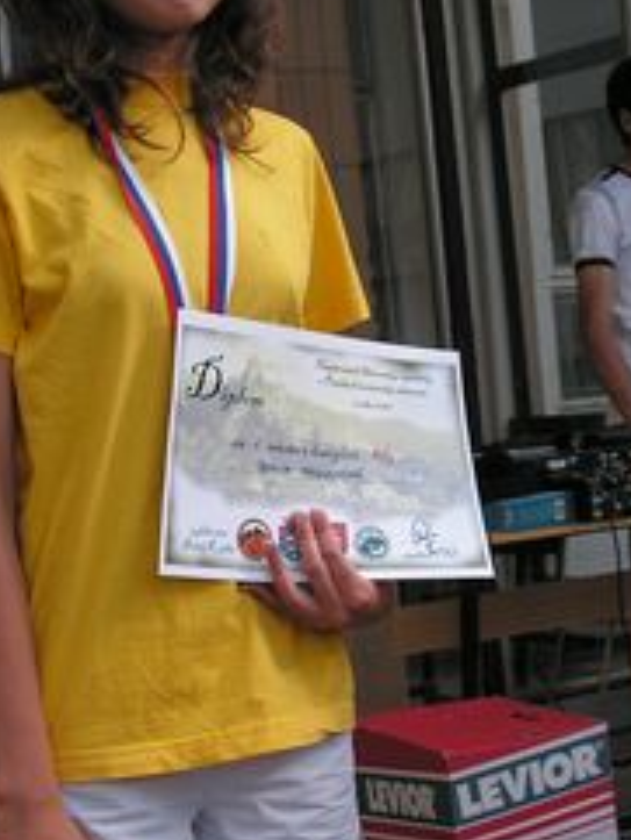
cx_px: 234
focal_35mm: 82
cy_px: 390
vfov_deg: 23.8
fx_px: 1991
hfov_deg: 18.0
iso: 50
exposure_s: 1/200
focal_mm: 7.4
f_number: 3.2
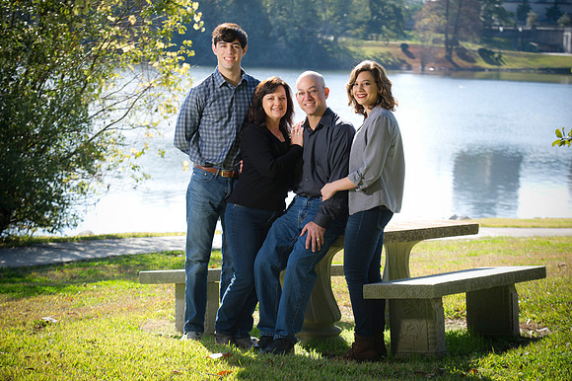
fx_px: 1509
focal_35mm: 95
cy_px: 190
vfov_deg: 14.4
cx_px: 286
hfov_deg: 21.5
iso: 200
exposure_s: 1/250
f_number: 5.6
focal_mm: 95
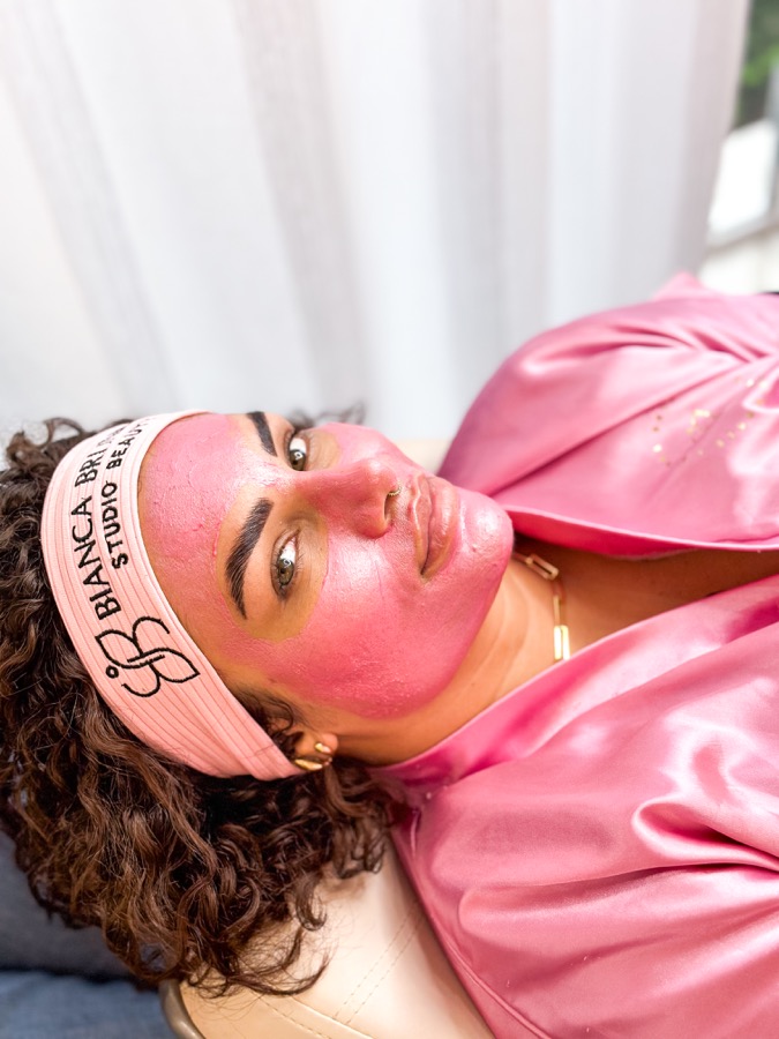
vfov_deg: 39.7
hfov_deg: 30.3
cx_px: 390
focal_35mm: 48
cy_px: 520
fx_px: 1440
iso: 80
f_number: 1.8
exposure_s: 1/180
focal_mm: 6.86
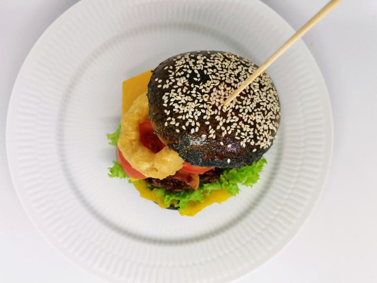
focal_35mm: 40
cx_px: 188
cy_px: 142
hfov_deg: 46.8
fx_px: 436
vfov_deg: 36.0
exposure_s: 1/100
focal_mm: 5.56
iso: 80
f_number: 1.6
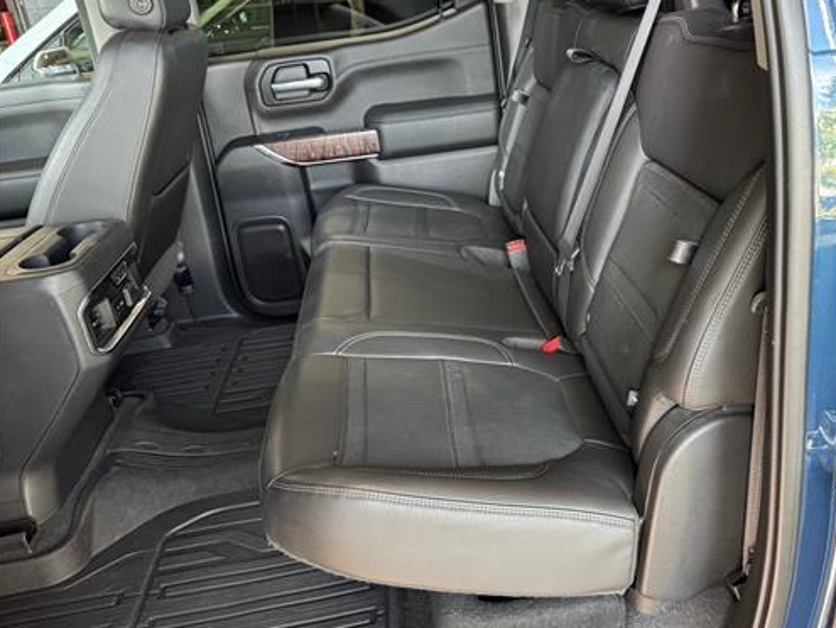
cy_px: 290
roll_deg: +2.8
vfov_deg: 45.5
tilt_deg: -23.3
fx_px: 749
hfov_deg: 57.5
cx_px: 532
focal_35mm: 31
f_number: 1.78
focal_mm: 6.76
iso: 320
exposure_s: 1/60
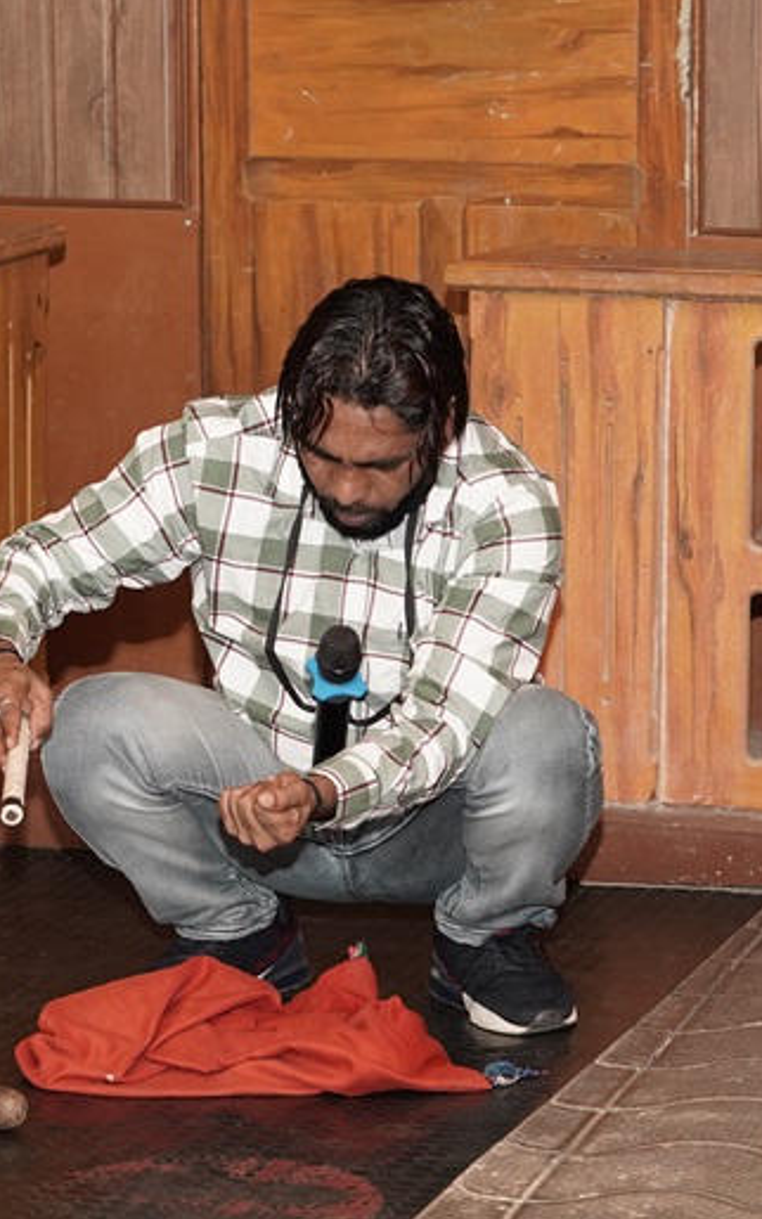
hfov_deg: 9.8
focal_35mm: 133
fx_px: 4418
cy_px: 569
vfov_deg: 15.7
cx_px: 84
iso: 1000
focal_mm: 54
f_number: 4
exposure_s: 1/250
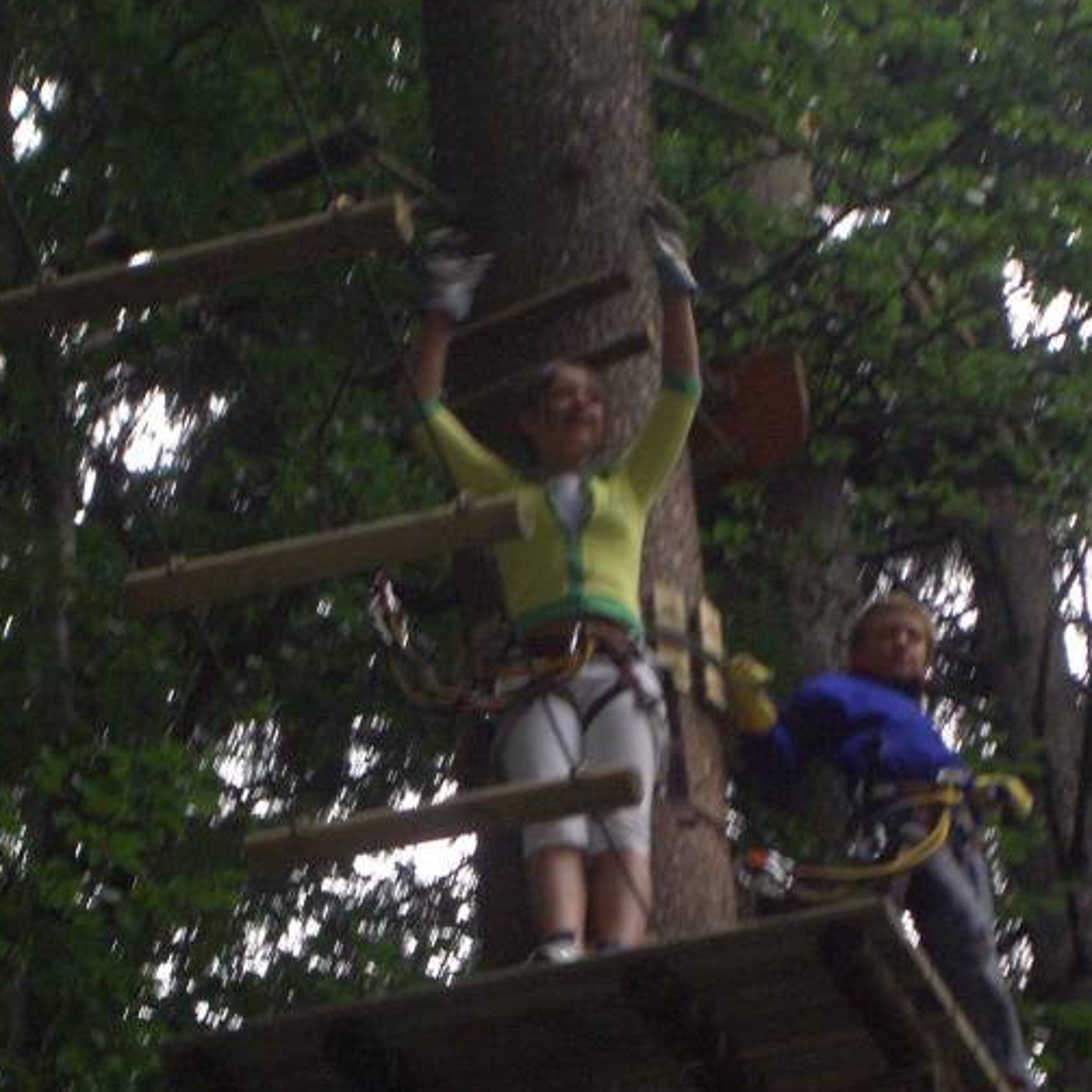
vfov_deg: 10.7
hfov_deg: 10.7
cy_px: 771
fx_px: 5818
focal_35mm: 163
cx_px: 447
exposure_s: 1/100
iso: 100
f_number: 4.9
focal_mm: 24
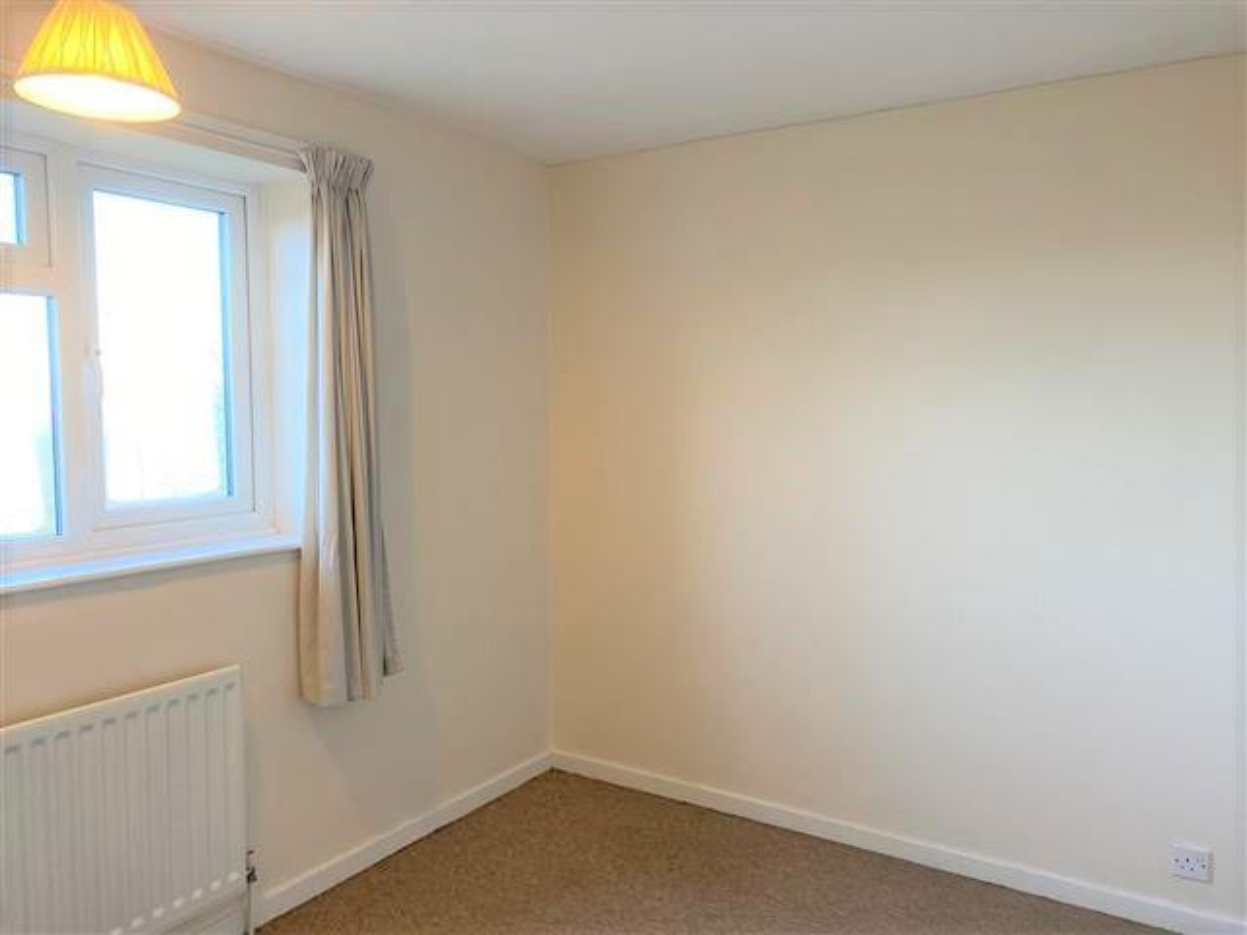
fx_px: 937
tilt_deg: -2.8
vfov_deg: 53.1
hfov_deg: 67.3
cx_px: 624
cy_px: 468
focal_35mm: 26
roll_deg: +0.5
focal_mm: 4.25
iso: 100
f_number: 1.8
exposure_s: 1/100
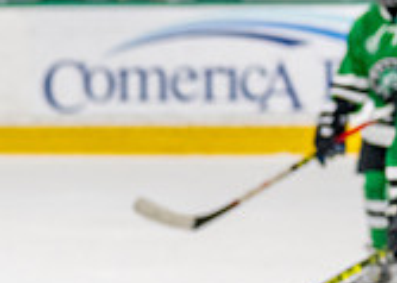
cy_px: 241
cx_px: -234
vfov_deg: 4.5
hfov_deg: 6.2
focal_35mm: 319
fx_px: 3594
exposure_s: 1/1250
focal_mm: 70
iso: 1000
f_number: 2.8
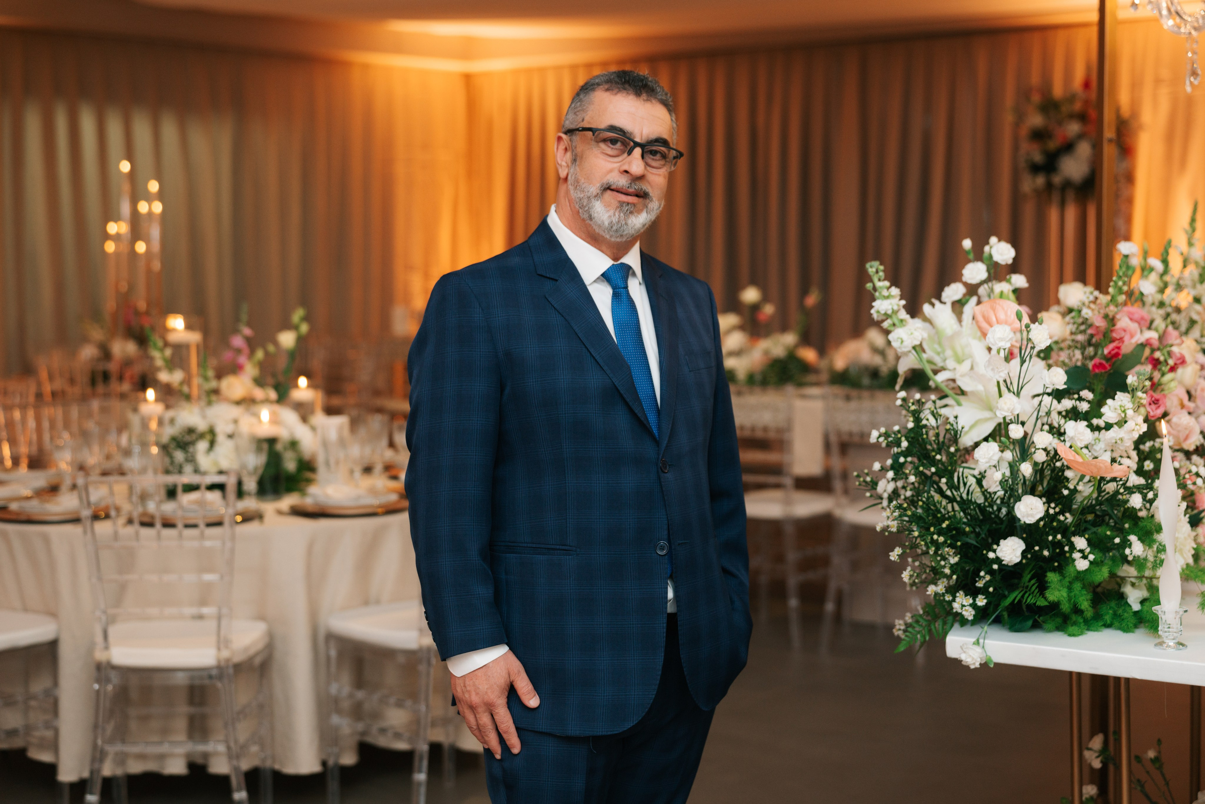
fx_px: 1926
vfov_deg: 23.6
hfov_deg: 34.7
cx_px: 602
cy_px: 402
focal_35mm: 58
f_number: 2.8
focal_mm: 57
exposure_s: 1/200
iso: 400
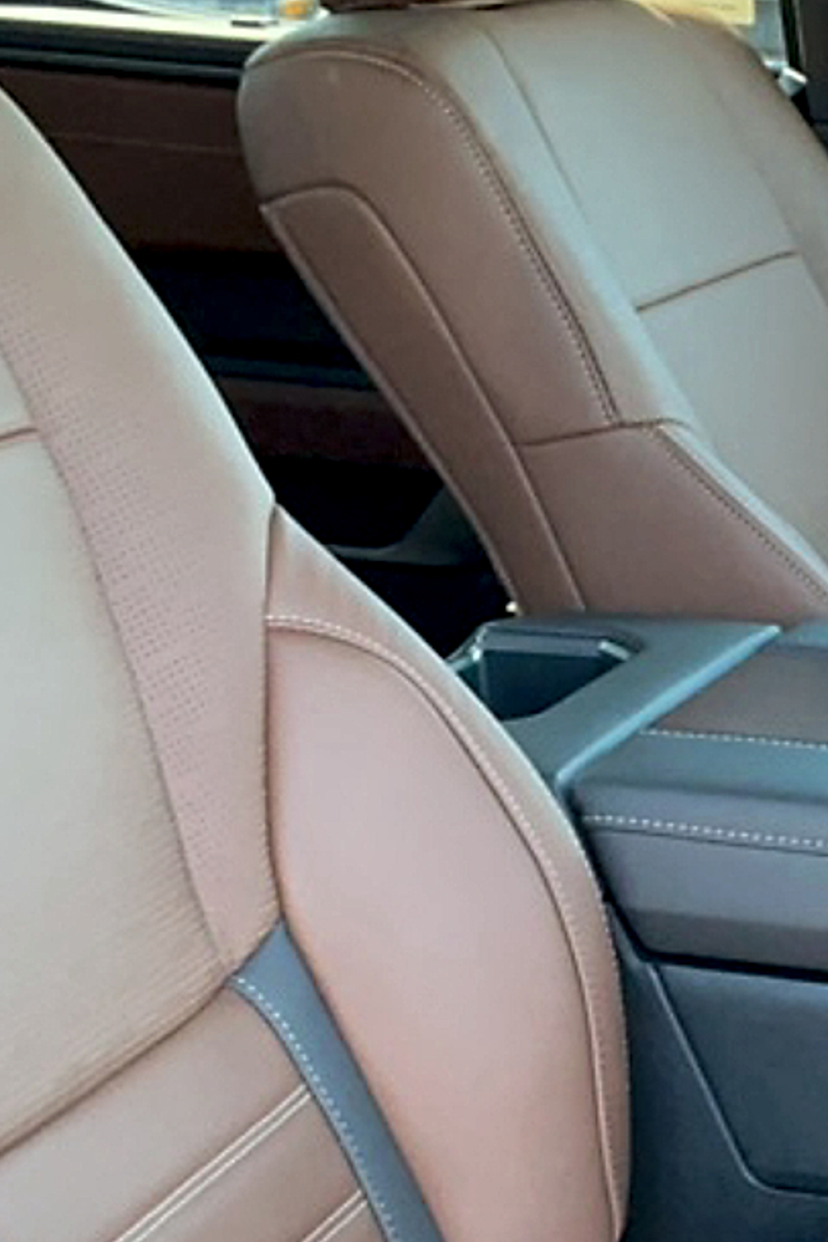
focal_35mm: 82
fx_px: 2829
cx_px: 1128
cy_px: 903
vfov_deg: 24.5
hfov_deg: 15.7
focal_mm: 3
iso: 125
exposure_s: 1/120
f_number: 1.8
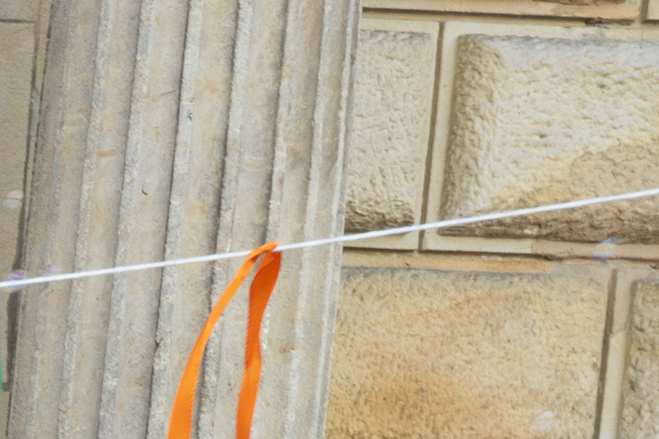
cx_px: -1464
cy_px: 1658
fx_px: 3386
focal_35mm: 185
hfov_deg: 8.7
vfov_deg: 6.3
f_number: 6.3
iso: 125
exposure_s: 1/60
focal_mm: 24
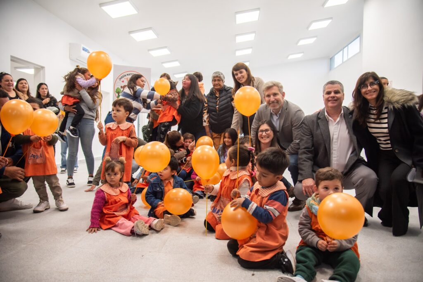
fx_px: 282
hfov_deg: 73.7
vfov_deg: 53.1
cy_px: 141
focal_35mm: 24
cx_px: 212
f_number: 4
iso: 1250
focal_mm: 24
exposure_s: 1/320
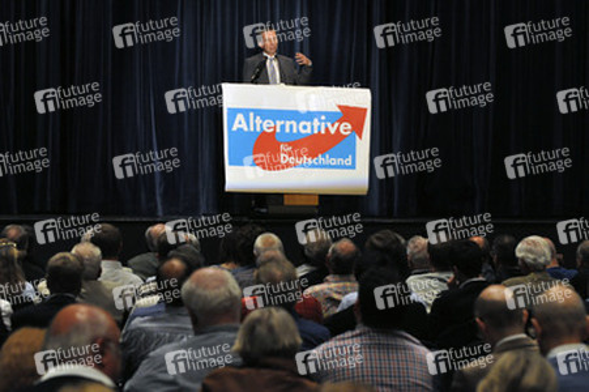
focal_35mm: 135
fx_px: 2207
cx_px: 294
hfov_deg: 15.2
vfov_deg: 10.1
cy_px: 196
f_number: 5.6
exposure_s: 1/125
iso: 3200
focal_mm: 90
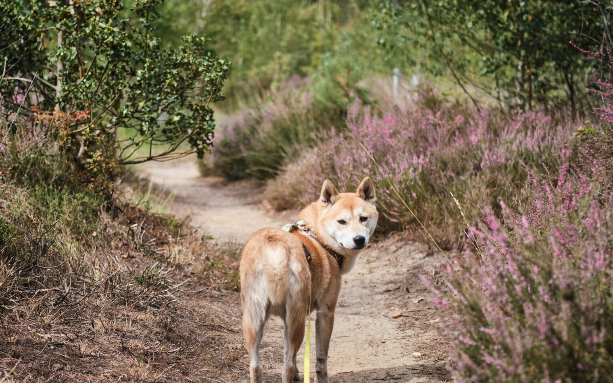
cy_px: 226
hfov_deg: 22.8
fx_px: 1520
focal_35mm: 91
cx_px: 250
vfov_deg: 14.4
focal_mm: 35
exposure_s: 1/4000
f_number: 2
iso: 200
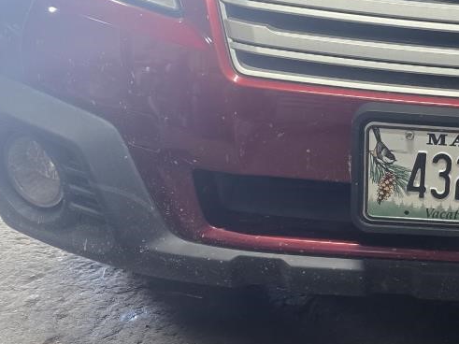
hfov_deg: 29.9
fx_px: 795
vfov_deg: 24.1
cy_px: 261
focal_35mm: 60
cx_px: 464
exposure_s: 1/120
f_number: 1.7
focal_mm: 6.3
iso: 400
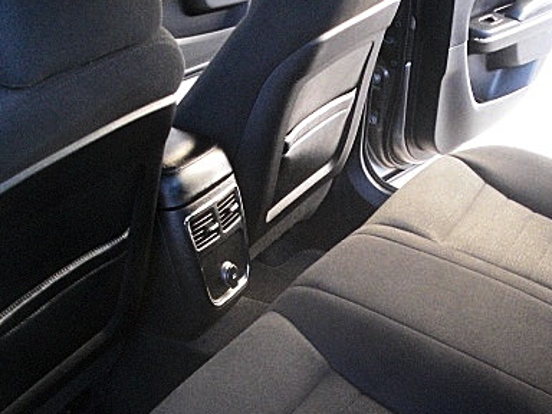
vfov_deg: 24.2
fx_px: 957
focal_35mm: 60
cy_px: 305
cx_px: 344
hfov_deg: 32.0
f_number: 2.8
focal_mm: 6.3
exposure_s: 1/100
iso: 800
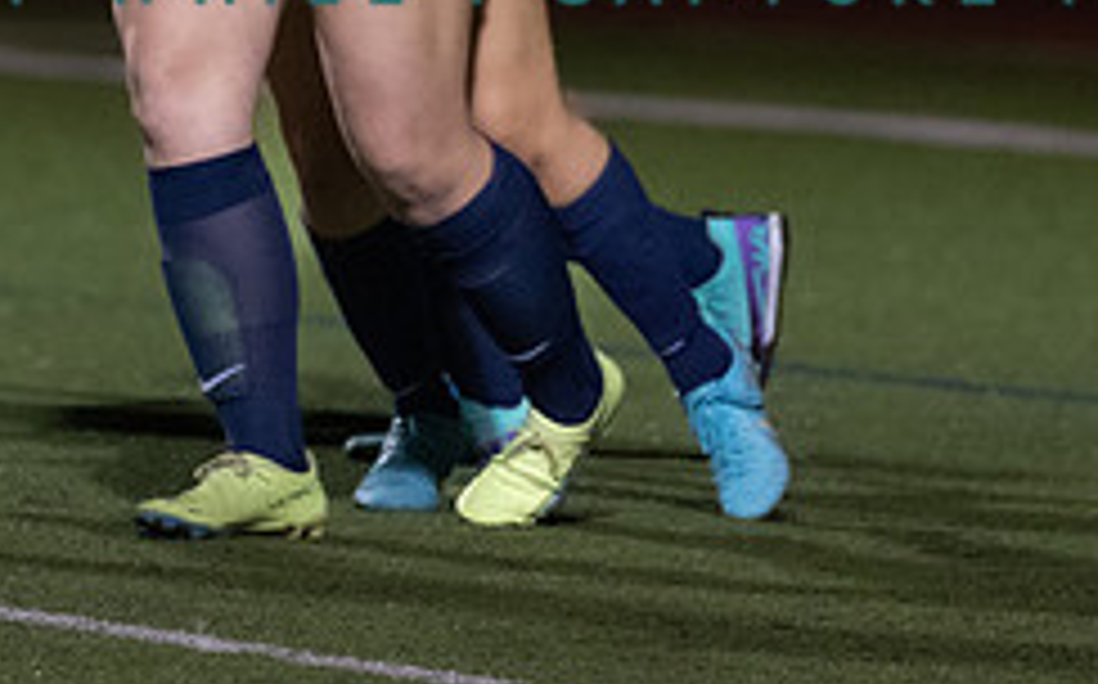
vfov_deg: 1.5
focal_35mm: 876
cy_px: -386
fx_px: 26189
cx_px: 140
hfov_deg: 2.4
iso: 5000
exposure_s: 1/1000
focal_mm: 200
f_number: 2.8
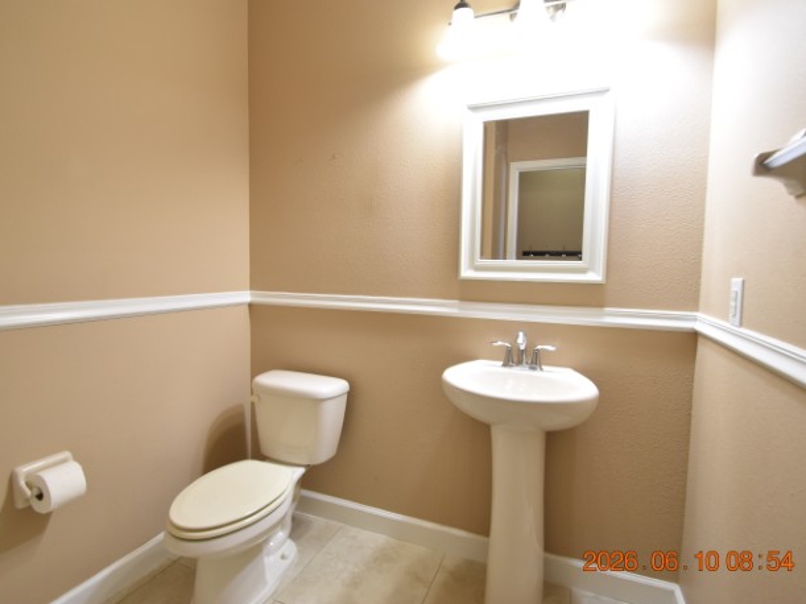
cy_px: 293
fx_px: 396
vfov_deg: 74.7
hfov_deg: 91.0
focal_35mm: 17
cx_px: 409
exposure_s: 1/45
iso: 800
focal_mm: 10
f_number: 3.5
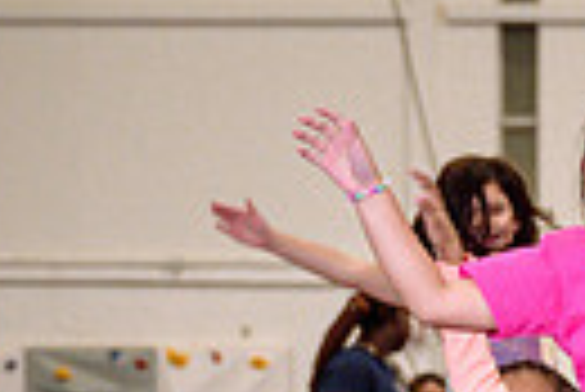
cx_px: 722
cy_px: 668
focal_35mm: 285
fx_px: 4636
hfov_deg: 7.2
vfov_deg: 4.8
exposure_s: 1/400
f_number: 3.5
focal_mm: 56
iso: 1600
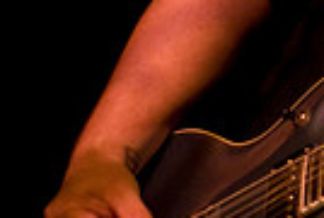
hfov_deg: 6.2
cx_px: 617
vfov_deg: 4.2
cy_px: -229
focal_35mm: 323
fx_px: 2913
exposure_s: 1/160
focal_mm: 50
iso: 1000
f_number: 1.8
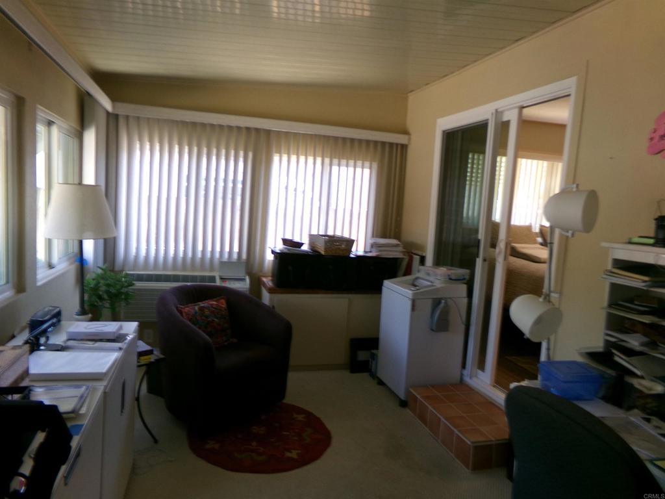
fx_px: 461
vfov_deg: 56.8
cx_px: 332
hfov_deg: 71.6
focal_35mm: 24
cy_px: 250
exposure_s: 1/34
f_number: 3.7
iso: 161
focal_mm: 4.3
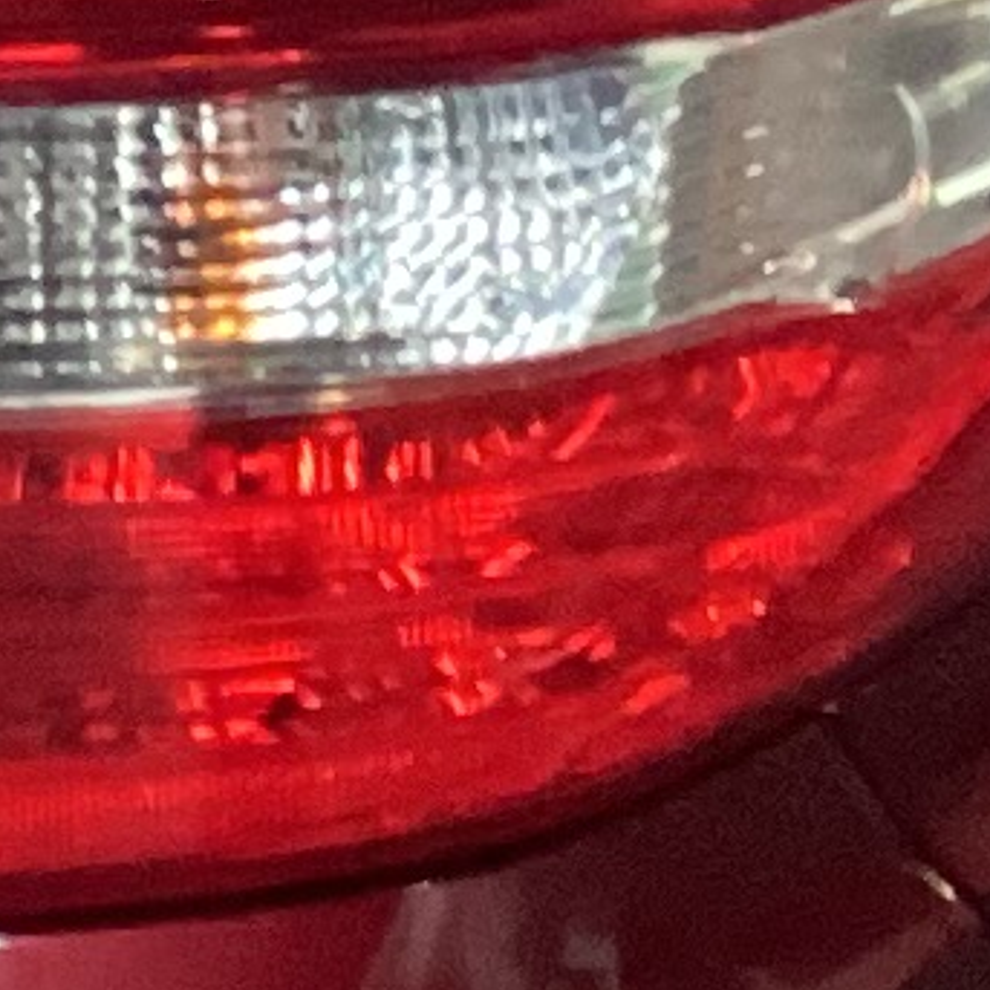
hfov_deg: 6.7
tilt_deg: -24.7
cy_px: -263
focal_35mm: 261
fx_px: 8445
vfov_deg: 6.7
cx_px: -286
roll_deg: +1.4
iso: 400
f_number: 2.4
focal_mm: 3.3
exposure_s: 1/40
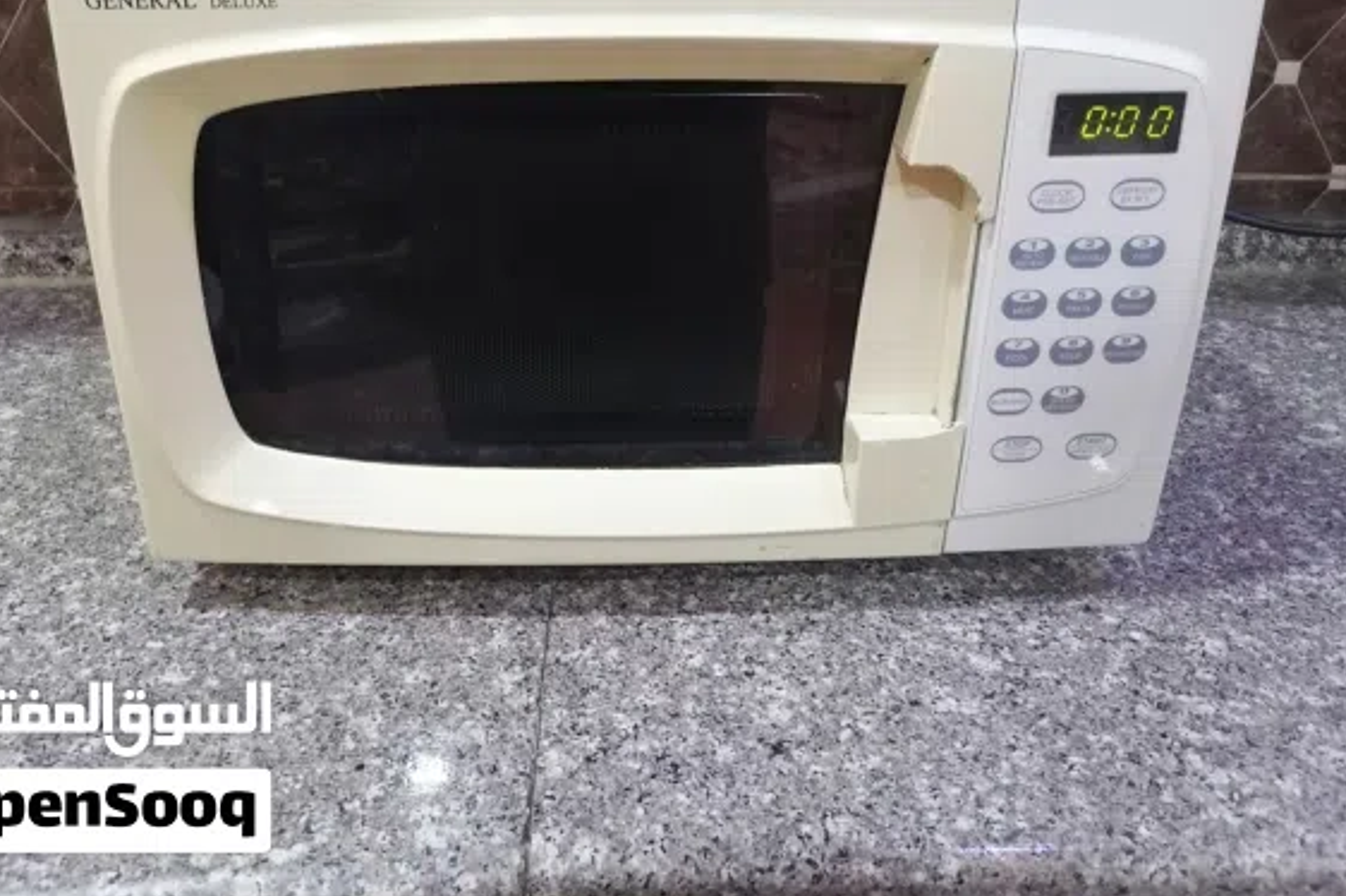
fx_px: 1196
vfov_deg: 40.8
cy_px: 335
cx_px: 632
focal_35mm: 32
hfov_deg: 58.7
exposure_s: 1/25
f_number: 1.8
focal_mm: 5.3
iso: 400
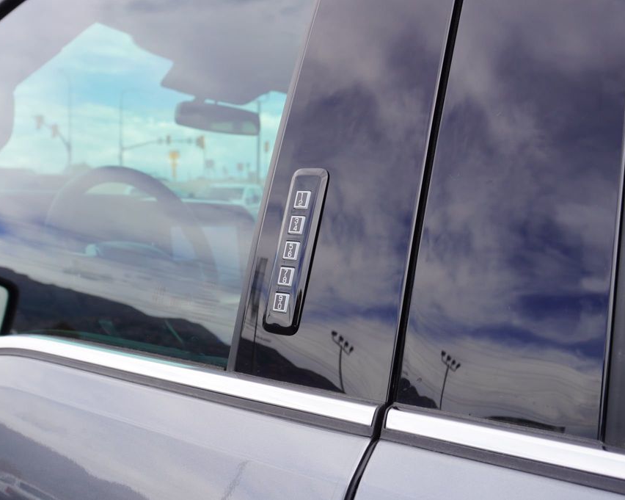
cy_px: 250
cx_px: 263
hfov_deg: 50.6
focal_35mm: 36
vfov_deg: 41.6
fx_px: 658
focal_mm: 21
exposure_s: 1/80
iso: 100
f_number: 5.6
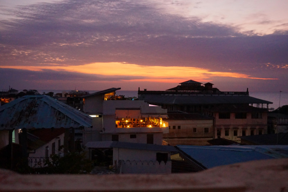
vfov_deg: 34.2
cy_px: 96
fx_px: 312
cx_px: 144
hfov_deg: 49.6
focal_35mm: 39
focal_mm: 26
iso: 3200
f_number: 4.5
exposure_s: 1/25
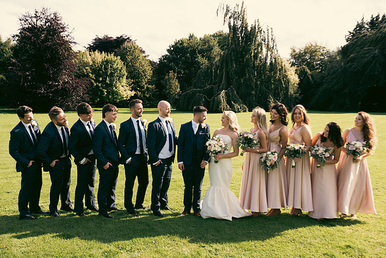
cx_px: 193
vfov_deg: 36.9
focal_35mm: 36
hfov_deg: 53.1
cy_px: 129
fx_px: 386
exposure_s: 1/320
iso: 100
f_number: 5
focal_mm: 36
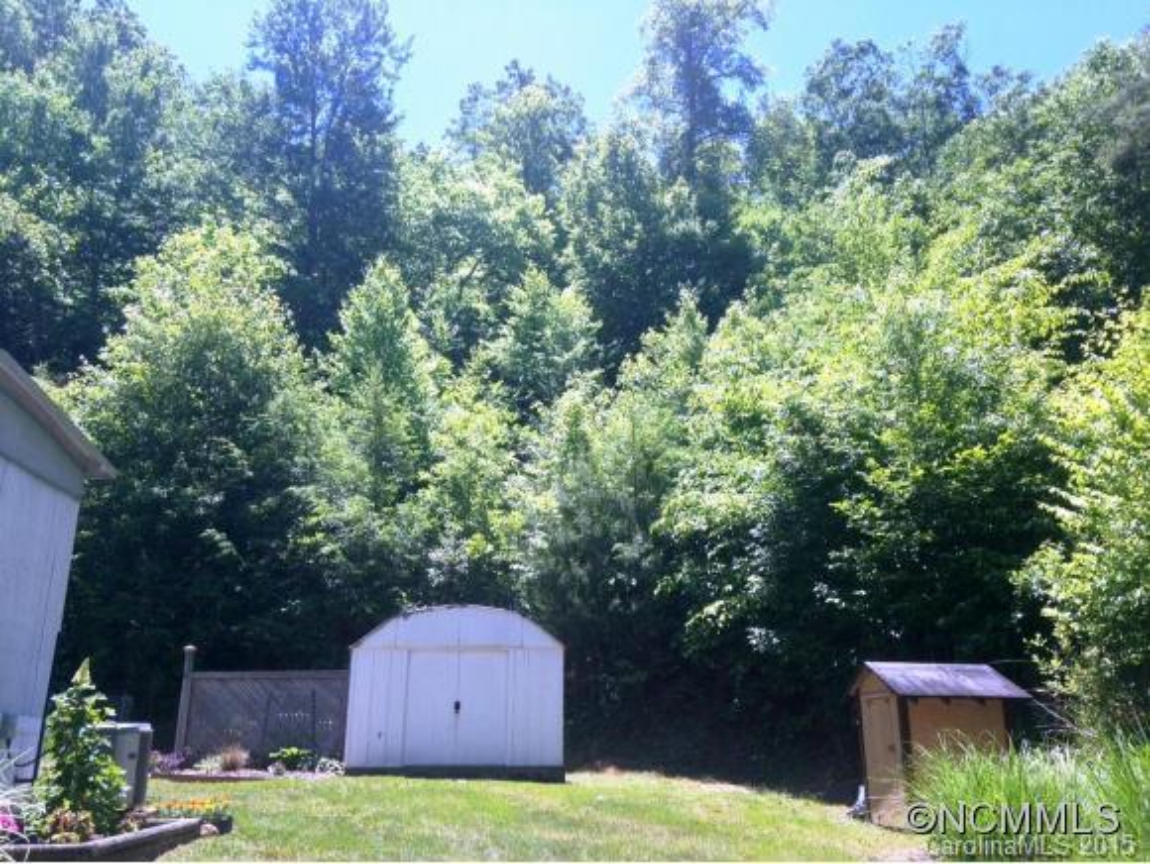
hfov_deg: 55.3
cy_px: 432
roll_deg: +0.8
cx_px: 575
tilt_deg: +15.2
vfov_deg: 43.0
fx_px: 1097
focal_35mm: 33
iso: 50
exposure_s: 1/678
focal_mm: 4.12
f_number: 2.4
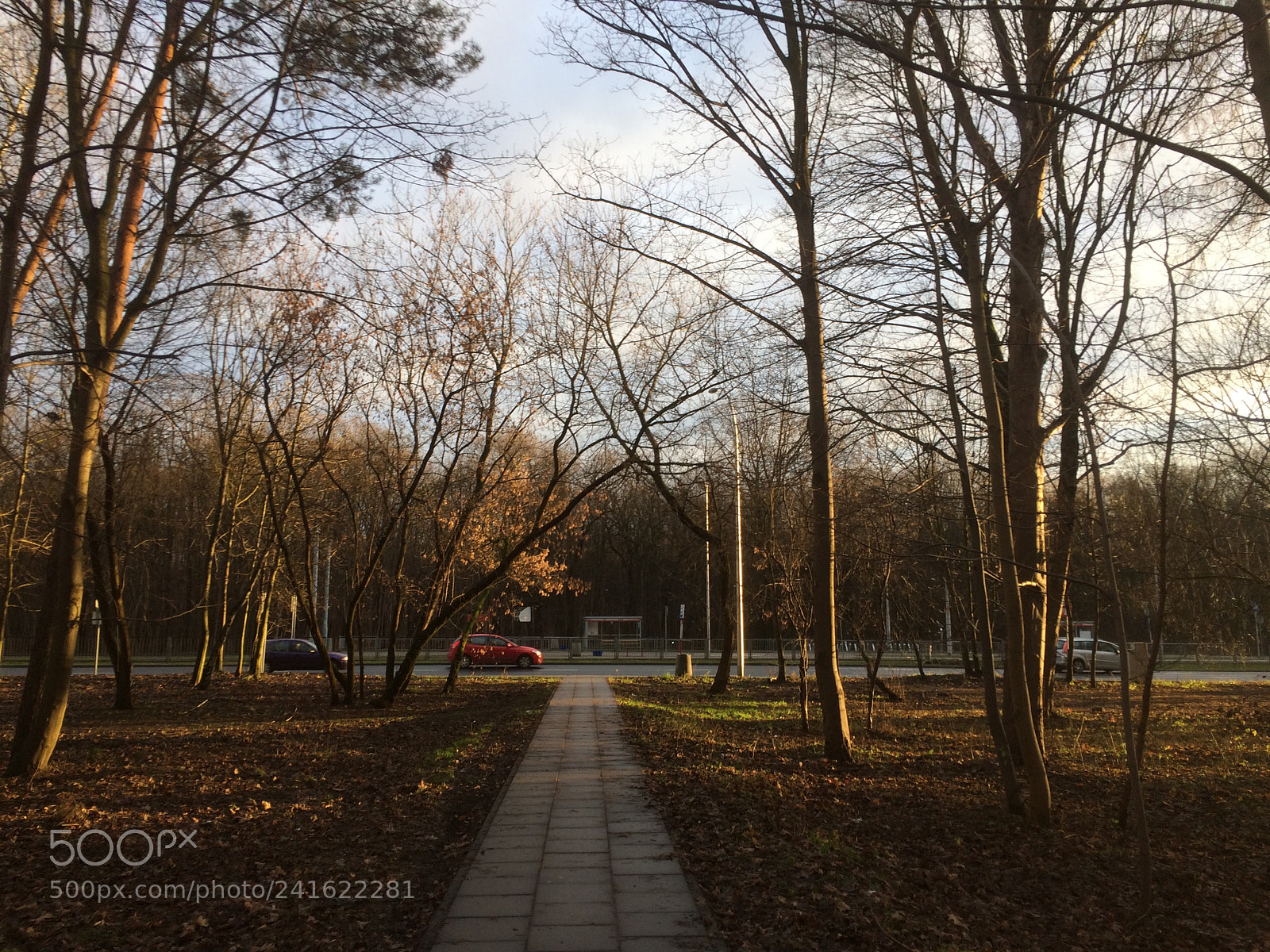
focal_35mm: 29
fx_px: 1064
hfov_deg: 61.7
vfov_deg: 48.2
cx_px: 635
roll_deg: +0.9
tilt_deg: +5.7
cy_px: 476
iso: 32
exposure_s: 1/157
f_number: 2.2
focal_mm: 4.15
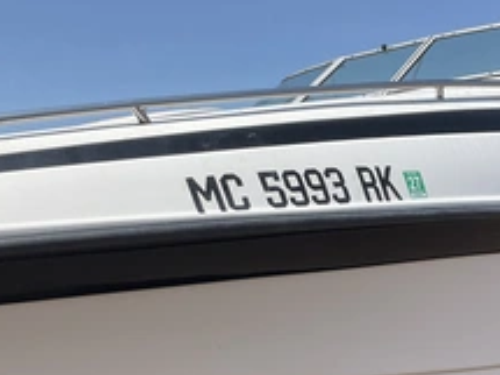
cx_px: 286
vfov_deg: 26.9
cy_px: 233
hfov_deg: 35.5
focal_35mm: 54
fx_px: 780
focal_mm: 3
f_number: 1.8
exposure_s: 1/2141
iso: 25
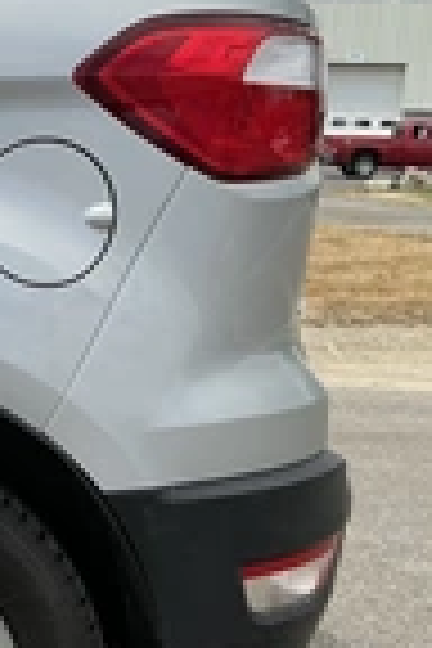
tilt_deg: -10.3
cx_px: -270
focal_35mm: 81
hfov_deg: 15.2
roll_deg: -1.4
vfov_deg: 25.0
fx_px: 1458
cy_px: 414
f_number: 1.8
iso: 25
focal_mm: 3
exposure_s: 1/1984
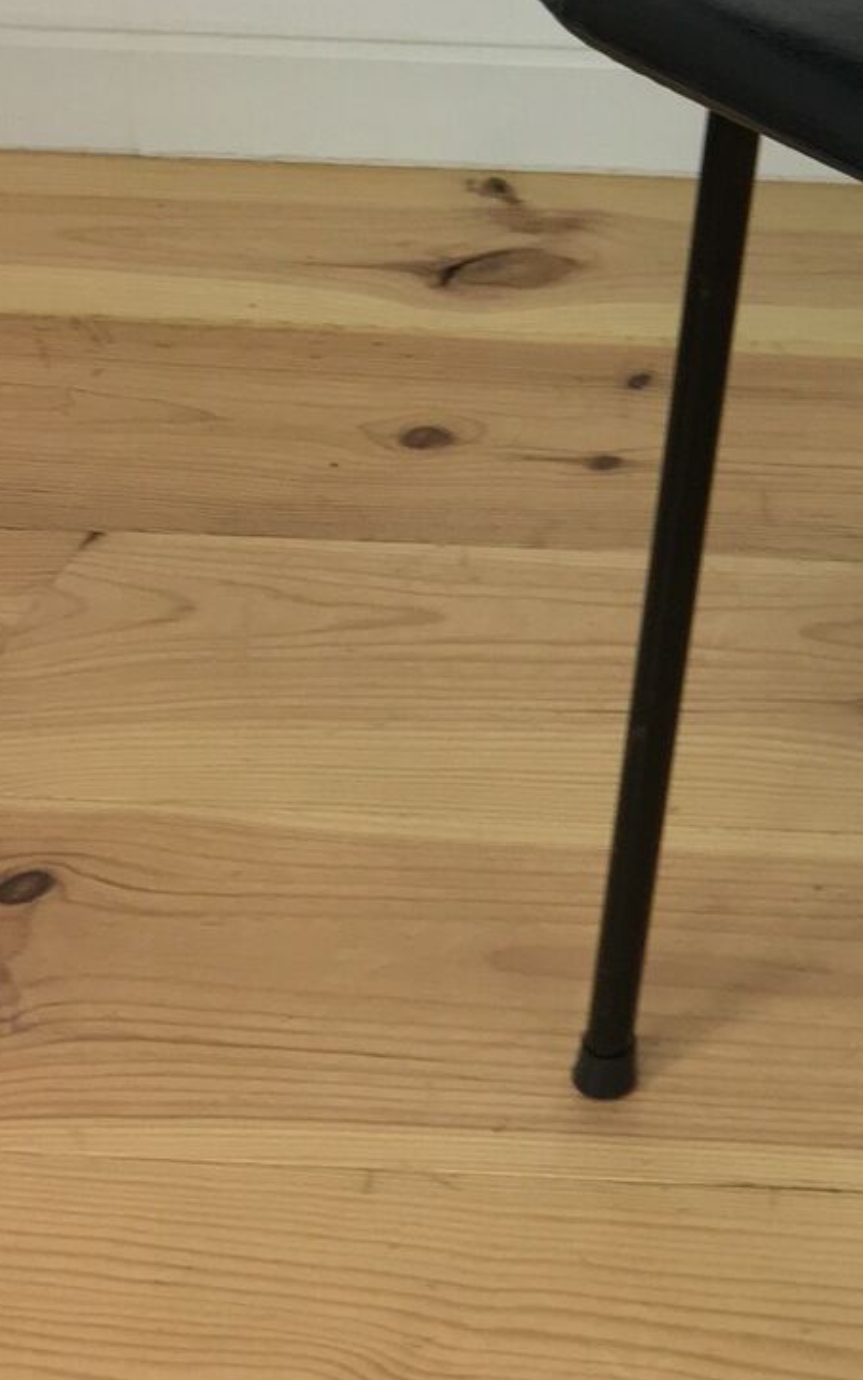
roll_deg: -1.3
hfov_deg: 14.1
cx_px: 1403
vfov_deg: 23.5
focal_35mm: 85
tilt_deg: -25.9
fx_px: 3198
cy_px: 50
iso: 40
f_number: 2.2
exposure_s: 1/33
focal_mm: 4.15
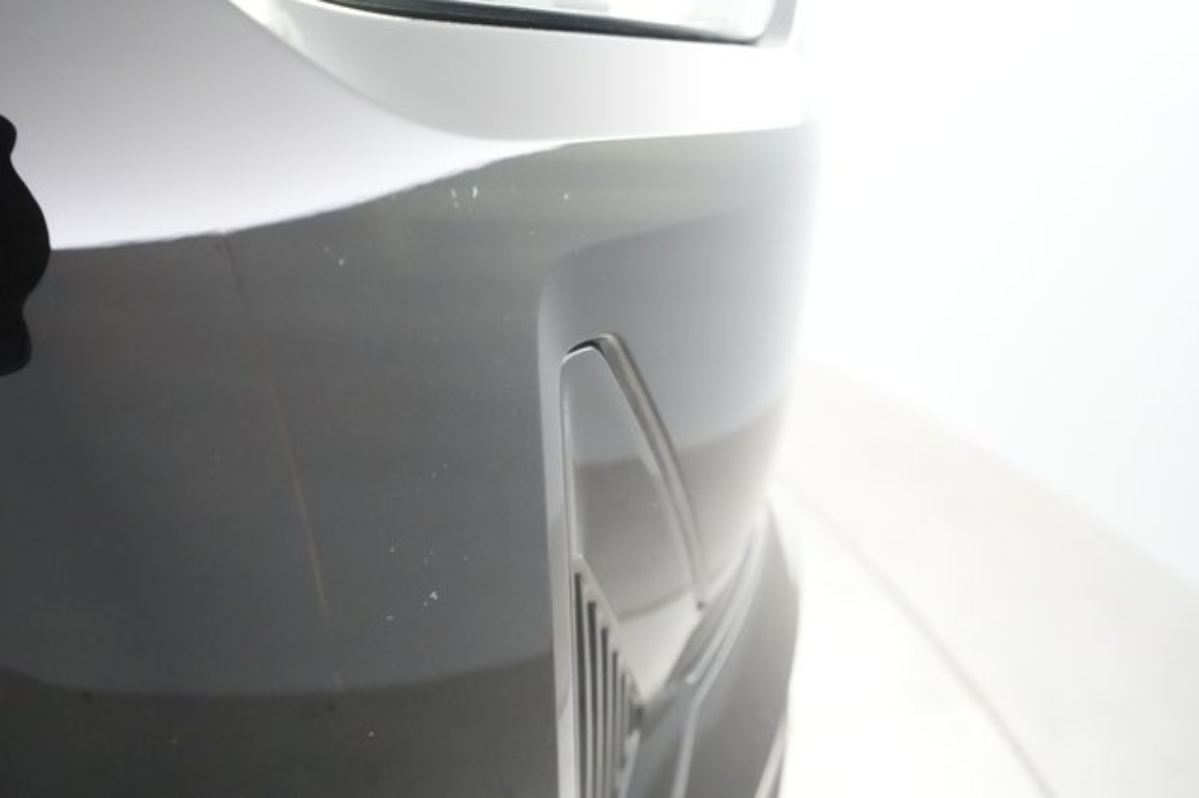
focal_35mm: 28
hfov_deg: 65.5
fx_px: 932
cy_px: 399
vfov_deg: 46.4
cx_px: 600
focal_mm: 28
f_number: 5.6
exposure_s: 1/80
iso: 16000
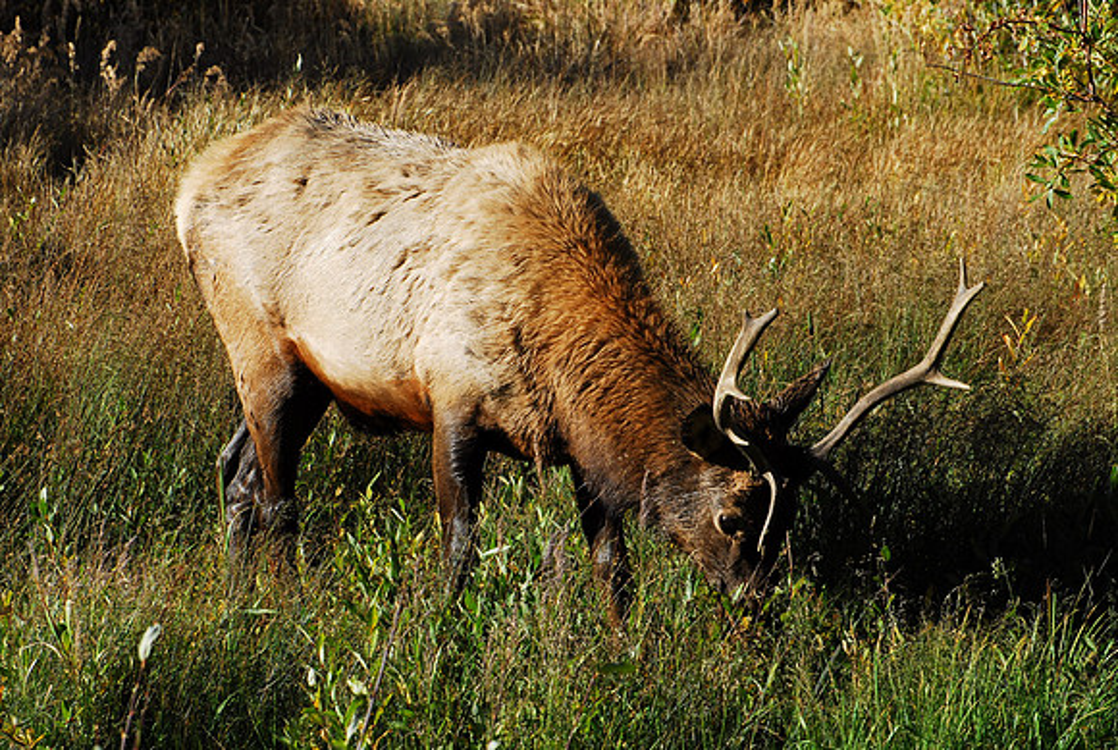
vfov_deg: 6.3
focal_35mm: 218
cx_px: 559
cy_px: 375
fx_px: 6767
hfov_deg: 9.4
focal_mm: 145
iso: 200
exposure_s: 1/160
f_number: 11
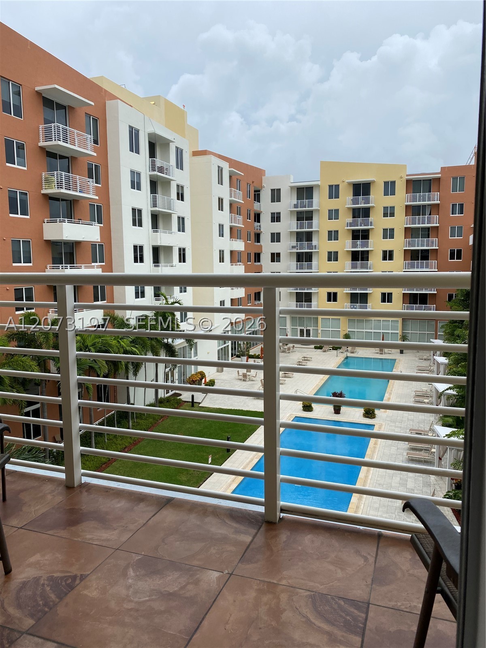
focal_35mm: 26
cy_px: 324
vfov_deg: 67.3
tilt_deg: -5.8
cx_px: 243
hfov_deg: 53.1
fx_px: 487
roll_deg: -0.1
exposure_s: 1/1838
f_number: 1.8
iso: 32
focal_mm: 4.25
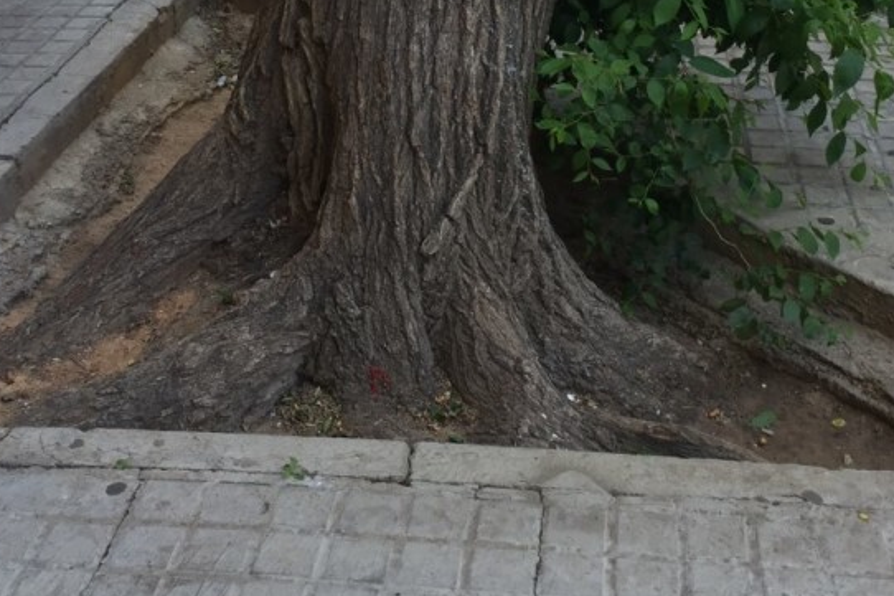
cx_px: 503
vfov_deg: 22.8
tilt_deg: -19.8
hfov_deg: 35.0
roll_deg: -0.8
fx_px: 1415
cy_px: -5
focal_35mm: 57
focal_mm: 4.15
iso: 32
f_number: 2.2
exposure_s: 1/197
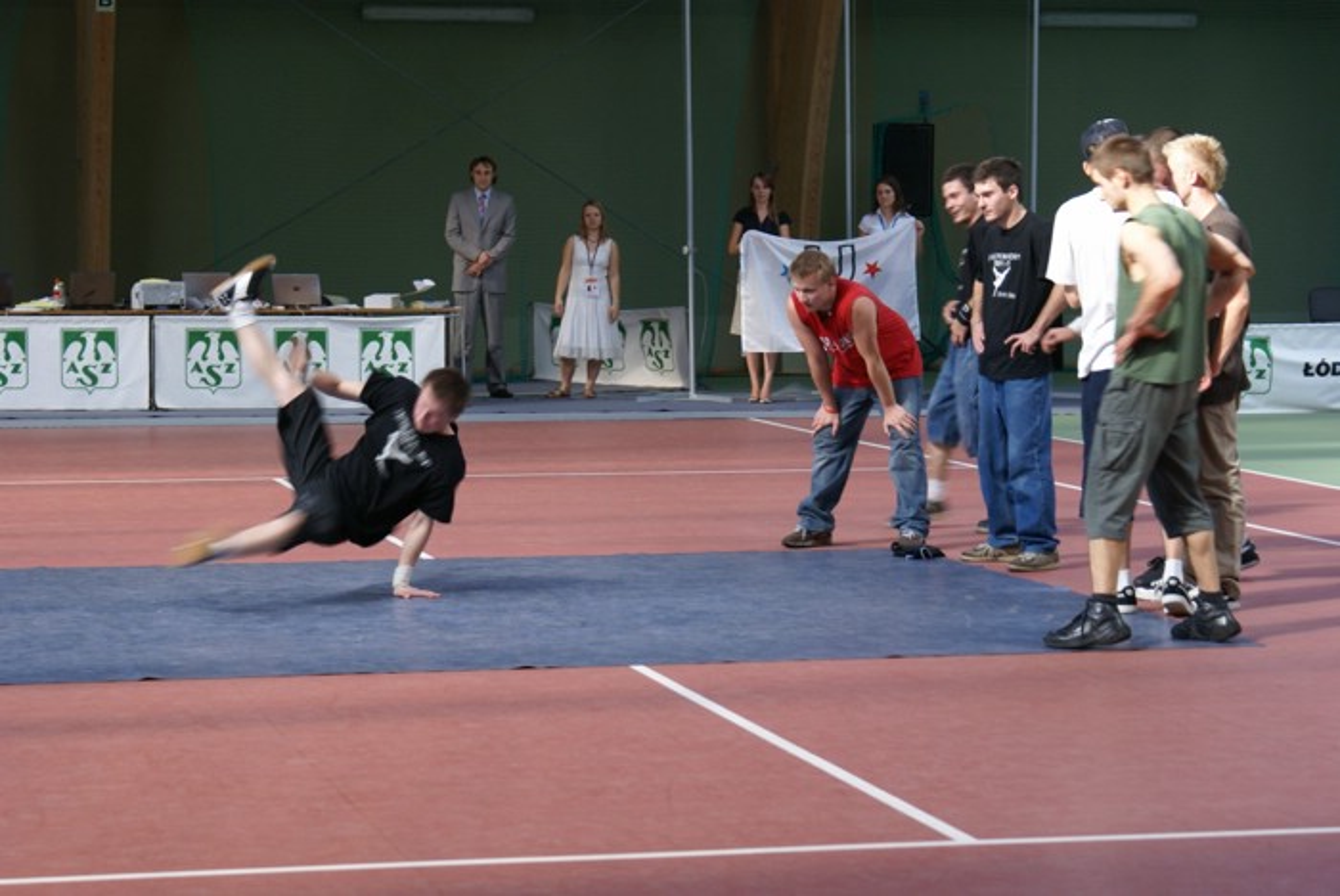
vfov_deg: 13.1
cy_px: 448
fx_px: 3911
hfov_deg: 19.4
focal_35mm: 105
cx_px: 670
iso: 200
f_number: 5.6
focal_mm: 70
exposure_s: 1/30
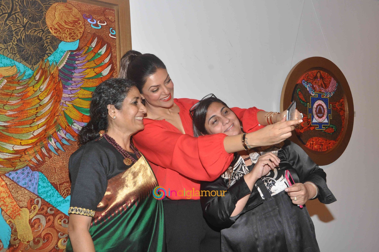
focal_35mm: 42
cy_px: 126
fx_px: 442
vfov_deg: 31.8
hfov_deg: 46.4
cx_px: 190
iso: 800
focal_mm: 28
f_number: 10
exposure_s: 1/160
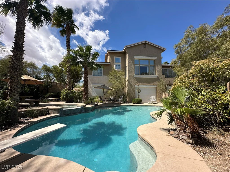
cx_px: 115
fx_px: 93
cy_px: 86
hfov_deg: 102.1
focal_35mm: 14
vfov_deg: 85.7
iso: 50
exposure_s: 1/1642
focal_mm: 2.22
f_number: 2.2
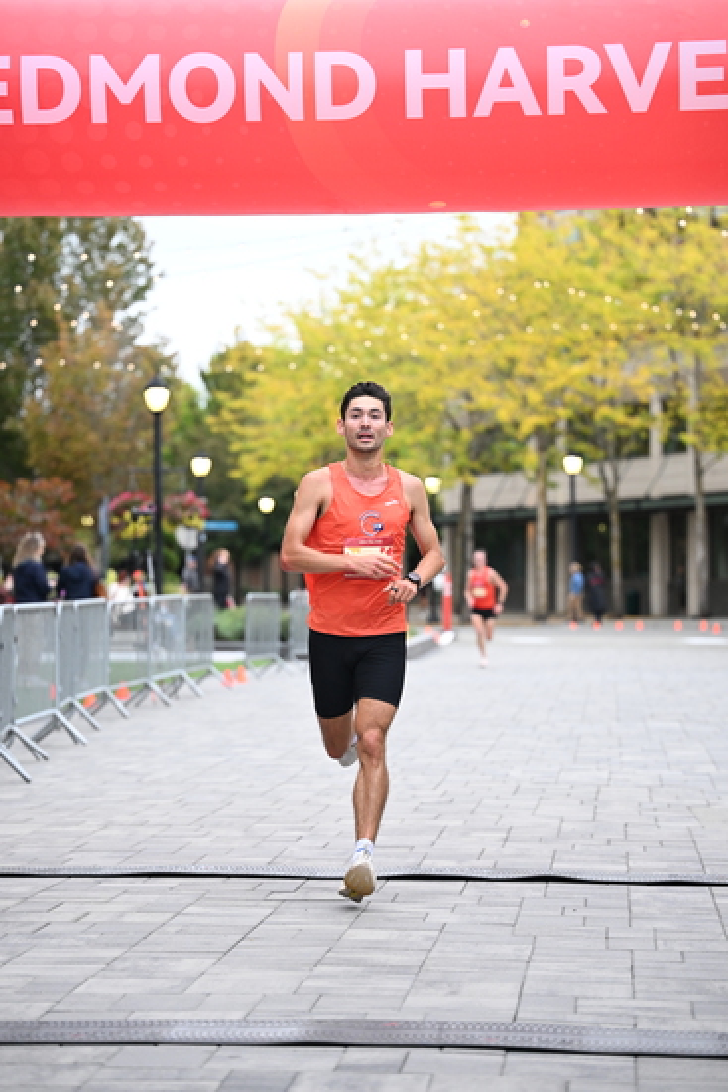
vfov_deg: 21.5
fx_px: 2880
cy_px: 546
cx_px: 364
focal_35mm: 95
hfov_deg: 14.4
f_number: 2.8
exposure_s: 1/800
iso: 1600
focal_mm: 95
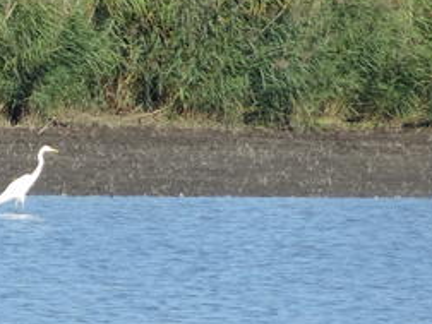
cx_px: 72
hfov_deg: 1.1
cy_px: -24
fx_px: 22838
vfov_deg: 0.8
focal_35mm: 1830
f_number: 6.4
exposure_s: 1/250
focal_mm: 123
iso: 80
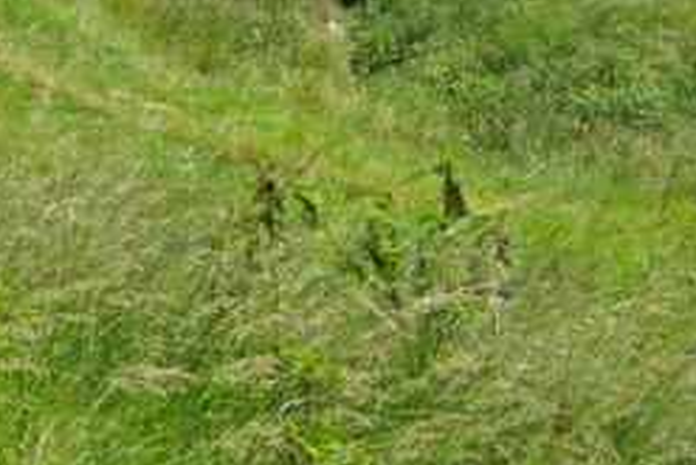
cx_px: 347
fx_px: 2186
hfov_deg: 18.1
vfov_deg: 12.1
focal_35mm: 113
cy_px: 42
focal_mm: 7.5
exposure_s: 1/200
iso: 64
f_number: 5
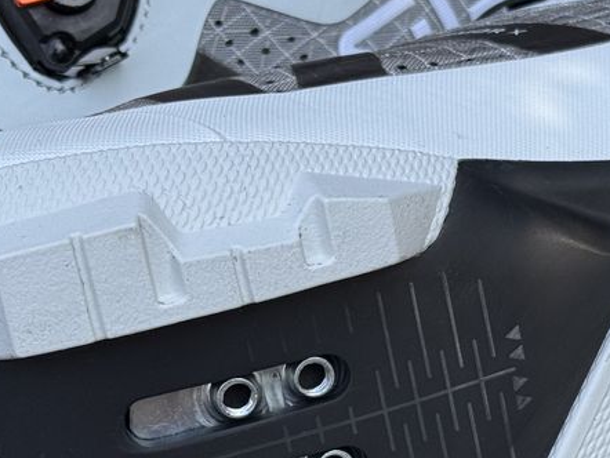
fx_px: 2451
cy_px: 371
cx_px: 447
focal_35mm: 139
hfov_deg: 14.1
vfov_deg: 10.6
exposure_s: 1/604
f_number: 1.78
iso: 64
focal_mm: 6.76
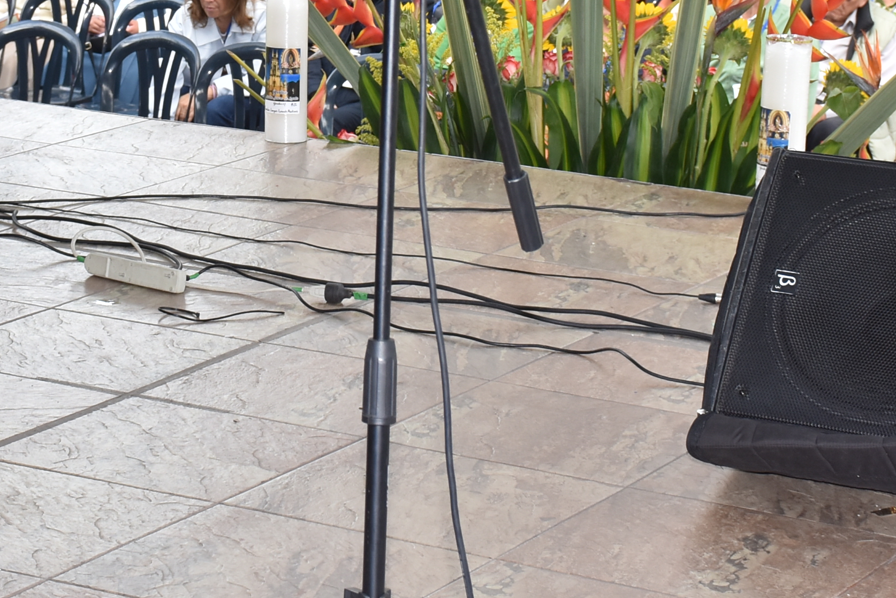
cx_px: 231
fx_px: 3410
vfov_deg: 9.9
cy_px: -81
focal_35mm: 137
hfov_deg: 14.9
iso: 160
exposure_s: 1/80
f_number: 7.1
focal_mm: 34
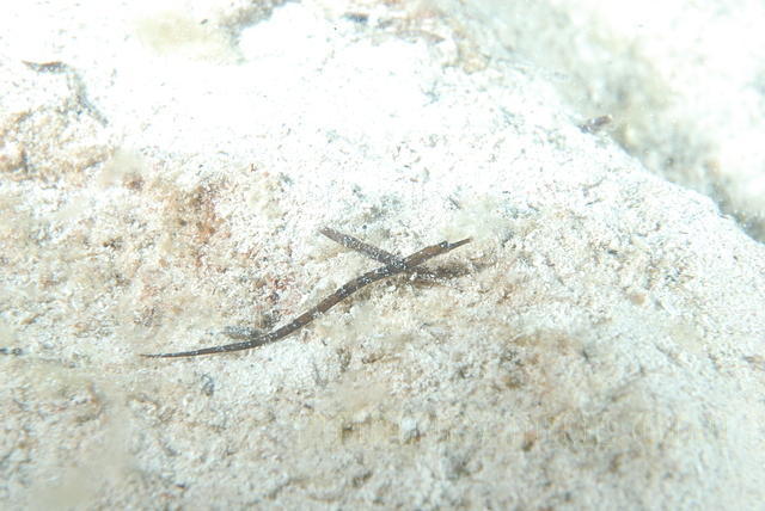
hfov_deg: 19.4
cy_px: 256
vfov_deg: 13.1
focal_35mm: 105
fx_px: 2233
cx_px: 382
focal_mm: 70
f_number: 10
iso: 100
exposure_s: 1/250
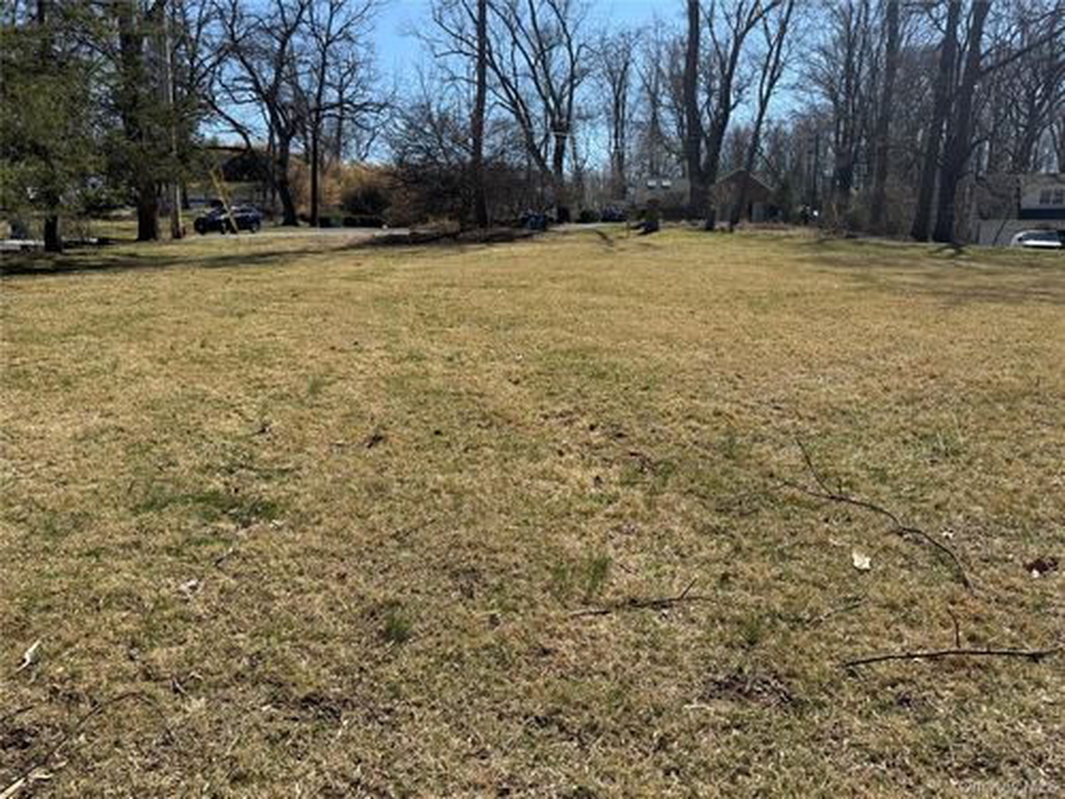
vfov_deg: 56.8
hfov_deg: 71.6
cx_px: 532
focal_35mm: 24
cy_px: 400
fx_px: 738
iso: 80
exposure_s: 1/4049
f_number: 1.78
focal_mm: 6.76
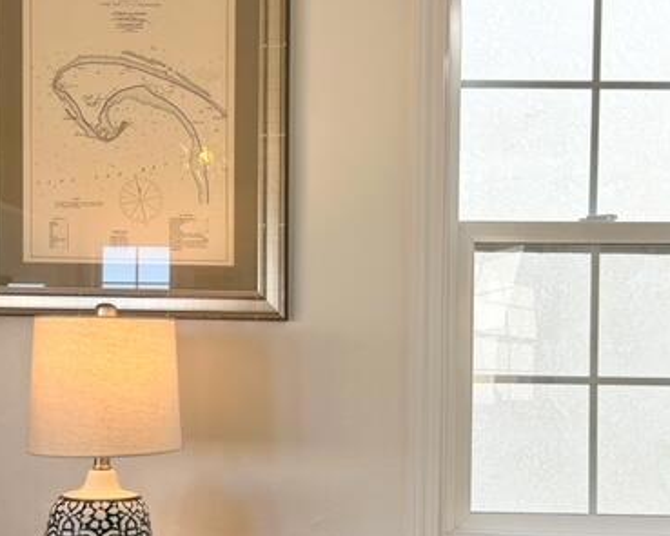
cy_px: 398
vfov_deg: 33.5
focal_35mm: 44
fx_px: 872
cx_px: 427
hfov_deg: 41.7
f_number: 1.5
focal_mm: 5.7
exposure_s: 1/430
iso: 50
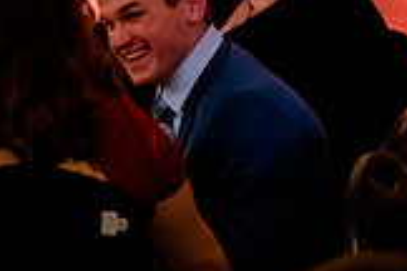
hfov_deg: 6.9
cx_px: 83
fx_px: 3357
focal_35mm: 297
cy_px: 14
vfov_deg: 4.6
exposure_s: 1/160
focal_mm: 70
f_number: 2.8
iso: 5000
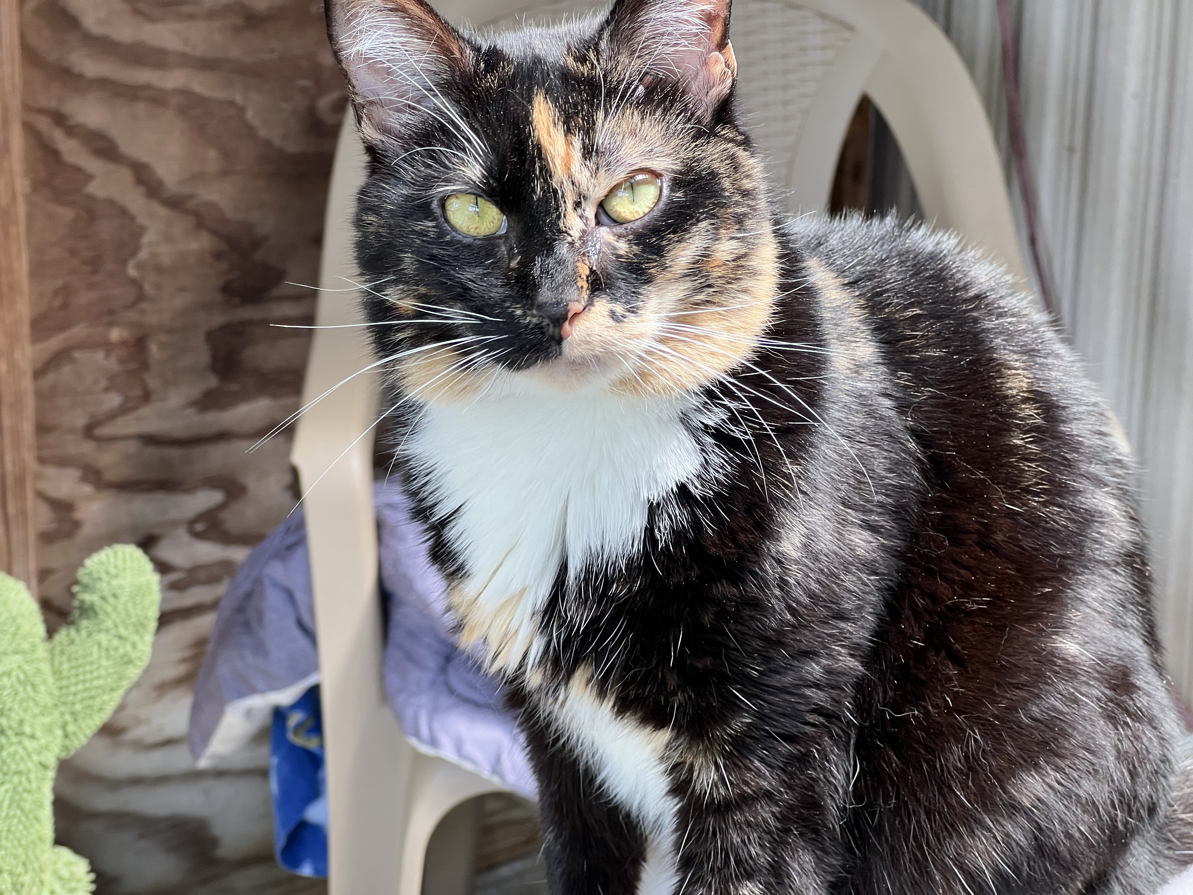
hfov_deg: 25.3
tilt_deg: -14.0
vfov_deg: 19.1
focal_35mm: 77
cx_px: 596
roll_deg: -2.4
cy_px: 448
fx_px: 2654
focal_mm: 9
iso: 100
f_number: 2.8
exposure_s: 1/99
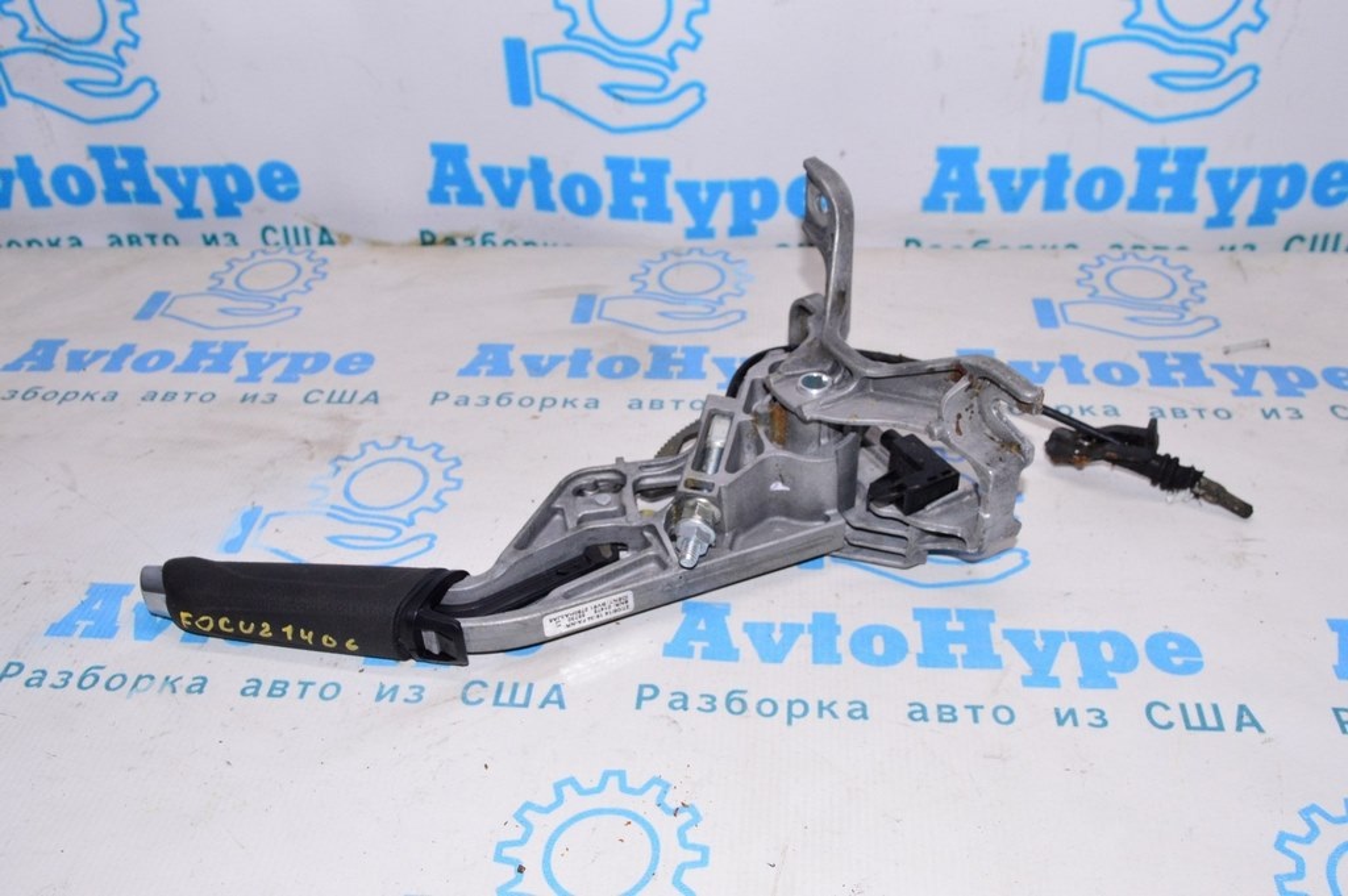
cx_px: 674
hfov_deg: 55.1
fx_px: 1291
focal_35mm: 34
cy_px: 448
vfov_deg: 38.3
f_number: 8
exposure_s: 1/200
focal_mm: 23
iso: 1600
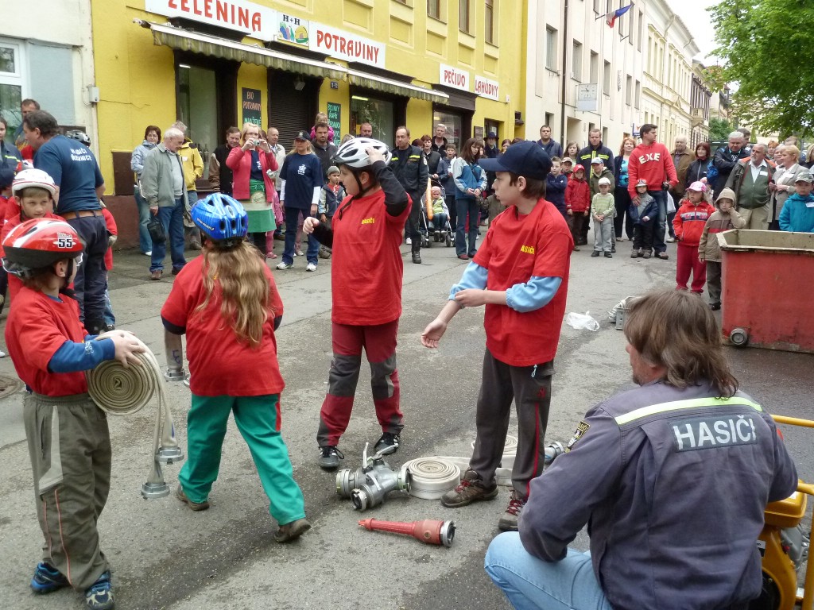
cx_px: 407
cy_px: 305
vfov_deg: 44.2
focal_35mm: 32
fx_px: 752
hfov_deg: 56.8
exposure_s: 1/400
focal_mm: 5.3
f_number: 3.5
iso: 400
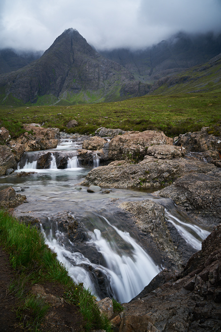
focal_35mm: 35
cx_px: 110
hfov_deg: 37.9
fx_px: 322
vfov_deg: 54.4
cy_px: 166
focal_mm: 35
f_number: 11
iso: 100
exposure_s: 1.3
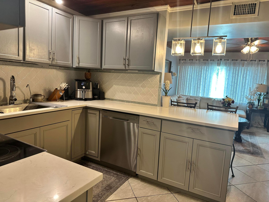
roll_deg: -3.2
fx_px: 187
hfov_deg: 71.6
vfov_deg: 56.8
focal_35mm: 24
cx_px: 134
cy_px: 101
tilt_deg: -7.3
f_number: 1.78
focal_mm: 6.86
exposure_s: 1/60
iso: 250
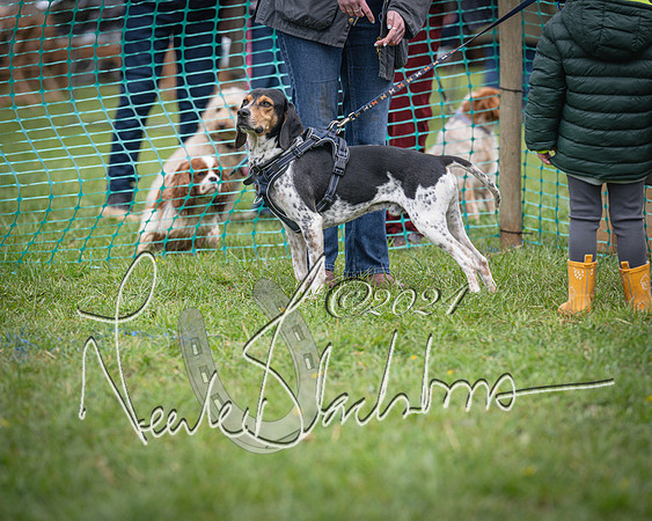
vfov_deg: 6.9
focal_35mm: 225
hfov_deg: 8.6
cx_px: 326
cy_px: 260
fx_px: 4345
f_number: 4
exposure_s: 1/2000
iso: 400
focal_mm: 200
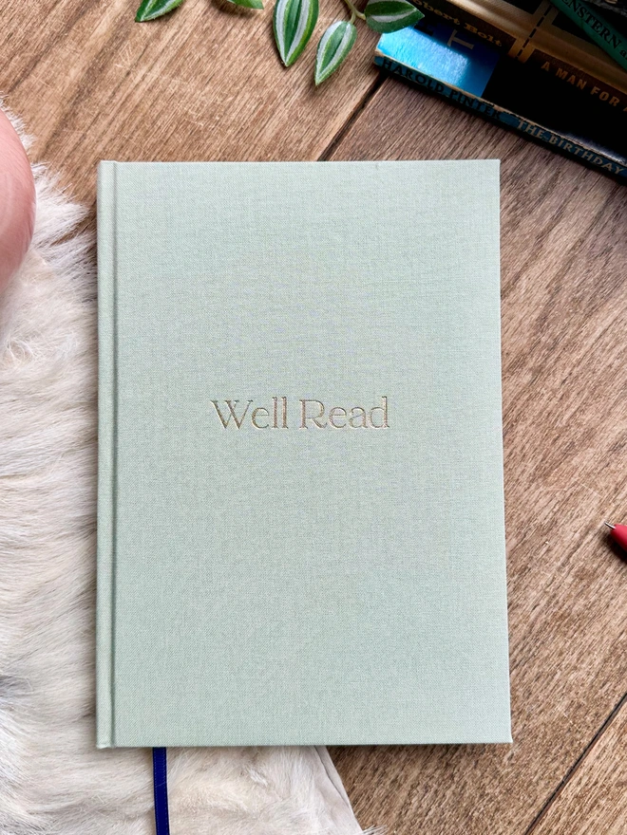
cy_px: 418
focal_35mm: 24
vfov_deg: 71.6
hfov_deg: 56.8
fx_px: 580
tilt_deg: -88.2
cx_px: 314
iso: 80
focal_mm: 6.86
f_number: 1.78
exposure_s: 1/398
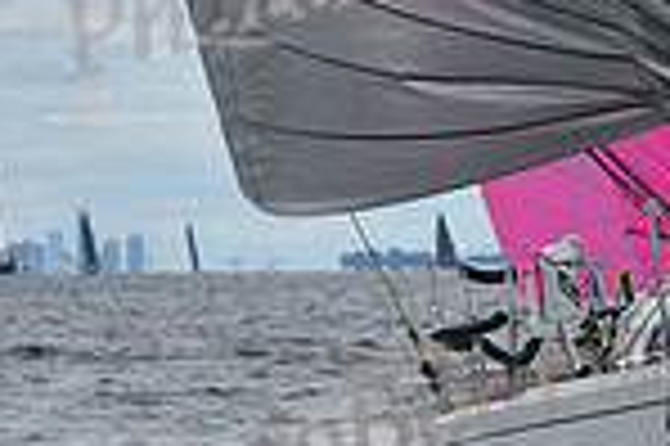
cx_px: 931
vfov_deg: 1.8
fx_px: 14463
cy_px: 133
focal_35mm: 778
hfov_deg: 2.6
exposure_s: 1/800
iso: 250
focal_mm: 200
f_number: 10
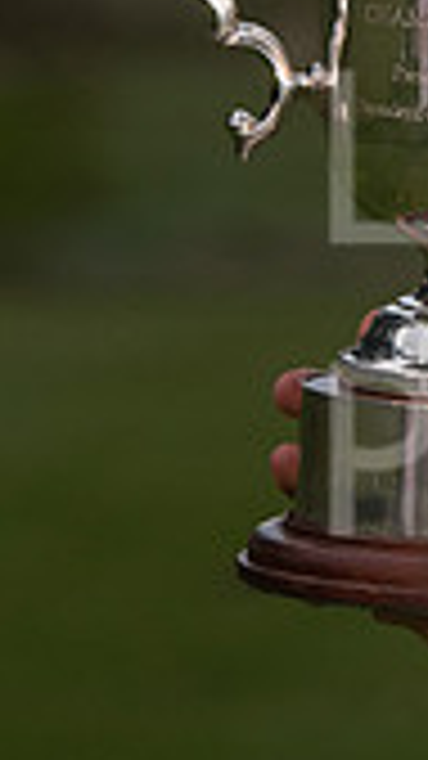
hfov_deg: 2.4
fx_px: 10315
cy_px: 165
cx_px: 932
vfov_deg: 4.2
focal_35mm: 511
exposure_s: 1/200
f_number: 5.6
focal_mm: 116
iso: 1000
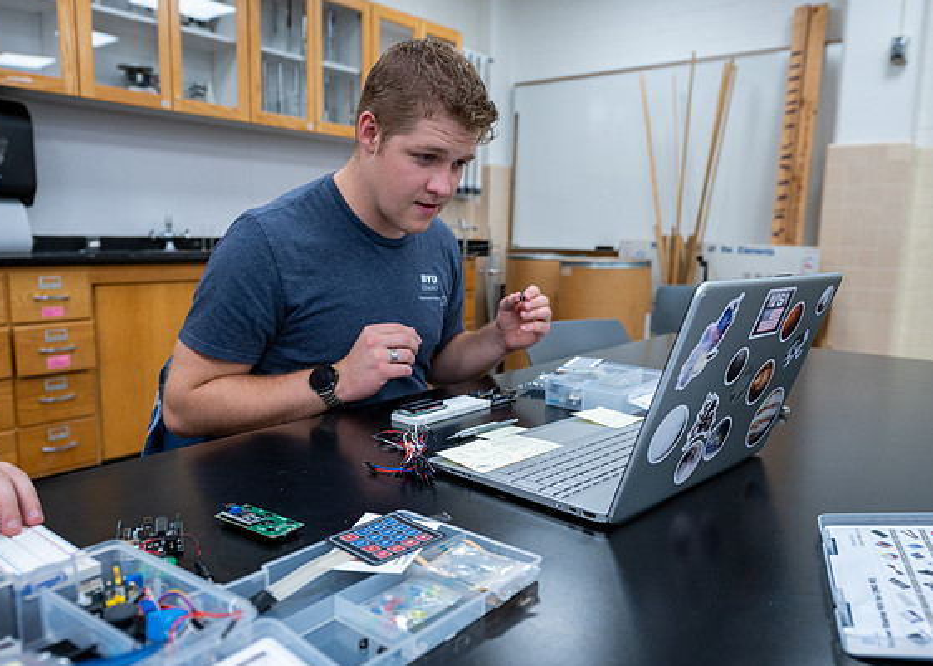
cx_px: 456
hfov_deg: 64.3
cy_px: 354
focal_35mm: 28
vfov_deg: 48.3
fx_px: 742
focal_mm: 24
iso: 500
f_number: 3.5
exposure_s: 1/160
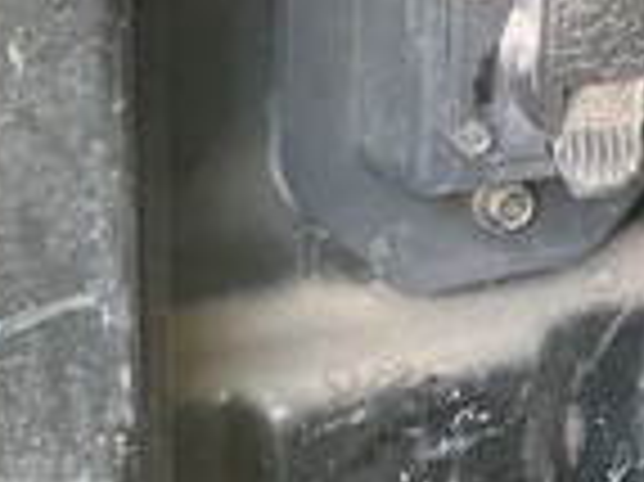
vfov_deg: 17.5
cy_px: -54
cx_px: 617
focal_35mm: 81
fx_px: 1506
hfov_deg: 23.3
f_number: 1.8
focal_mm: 3
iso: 200
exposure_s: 1/60
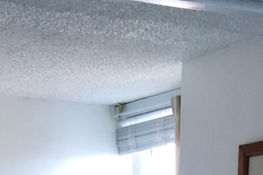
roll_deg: +0.8
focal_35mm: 131
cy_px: 426
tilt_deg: -6.1
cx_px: -159
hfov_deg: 14.4
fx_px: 957
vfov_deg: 9.3
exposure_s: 1/15
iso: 50
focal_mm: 3.99
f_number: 1.8
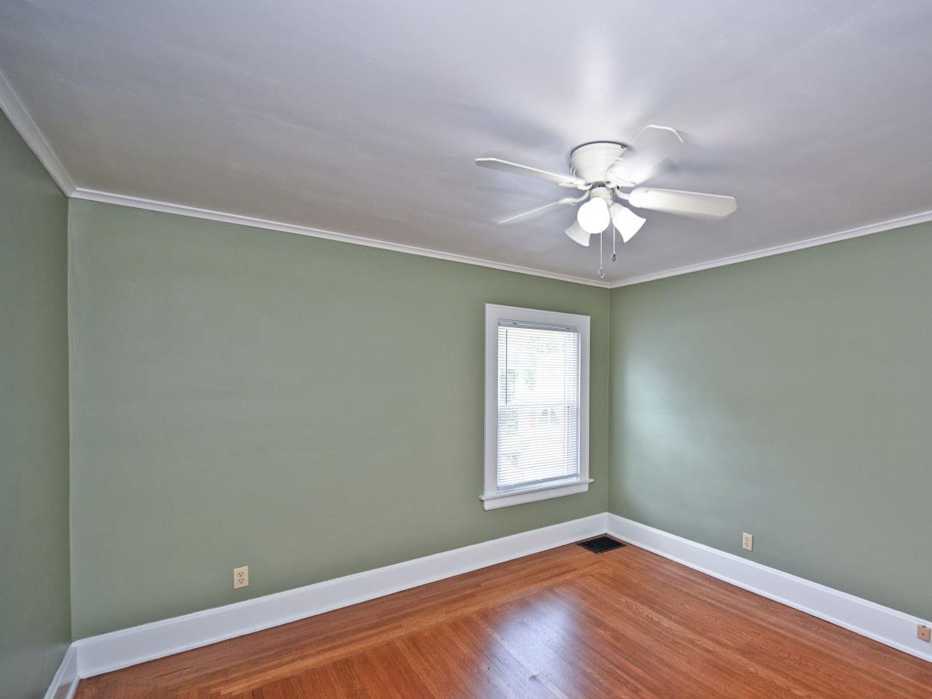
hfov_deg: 89.7
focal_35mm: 17
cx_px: 566
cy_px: 380
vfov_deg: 74.6
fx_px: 458
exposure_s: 1/60
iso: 280
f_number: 4
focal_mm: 14
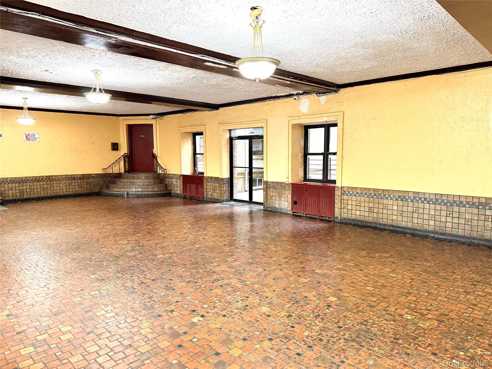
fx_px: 341
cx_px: 246
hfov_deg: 71.6
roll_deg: +0.8
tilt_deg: -5.4
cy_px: 184
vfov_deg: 56.8
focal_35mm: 24
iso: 320
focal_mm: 6.76
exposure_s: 1/60
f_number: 1.78
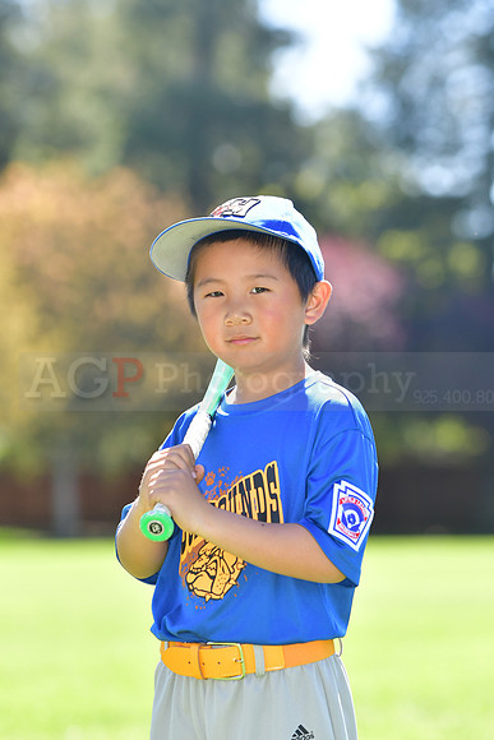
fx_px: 4474
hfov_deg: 6.3
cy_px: 370
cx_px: 247
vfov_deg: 9.5
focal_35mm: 218
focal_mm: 145
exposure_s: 1/800
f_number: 4.5
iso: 400
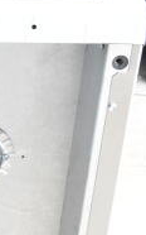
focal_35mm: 146
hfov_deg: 8.2
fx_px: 929
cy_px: 241
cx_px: -208
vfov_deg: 14.1
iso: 1600
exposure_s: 1/160
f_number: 6.3
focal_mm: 29
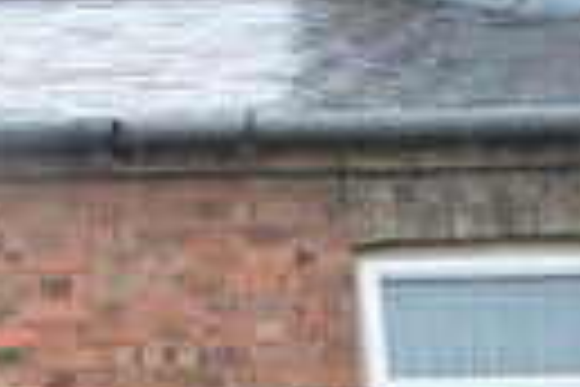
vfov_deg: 7.8
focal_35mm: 163
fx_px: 2626
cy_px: 927
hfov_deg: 10.7
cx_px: -832
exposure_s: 1/100
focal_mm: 20
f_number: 5.6
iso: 400
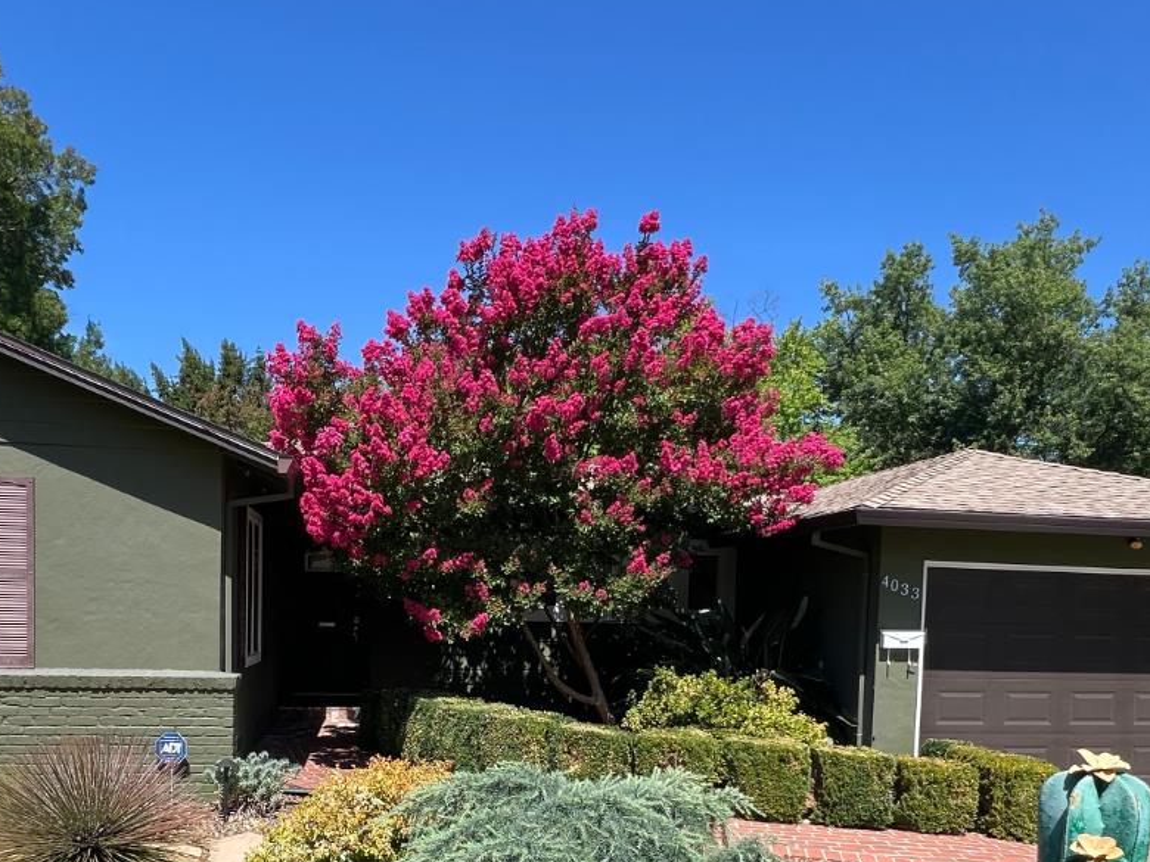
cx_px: 518
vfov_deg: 52.4
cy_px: 648
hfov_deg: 69.2
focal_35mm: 25
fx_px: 831
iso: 32
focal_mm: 1.57
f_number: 1.8
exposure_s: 1/737
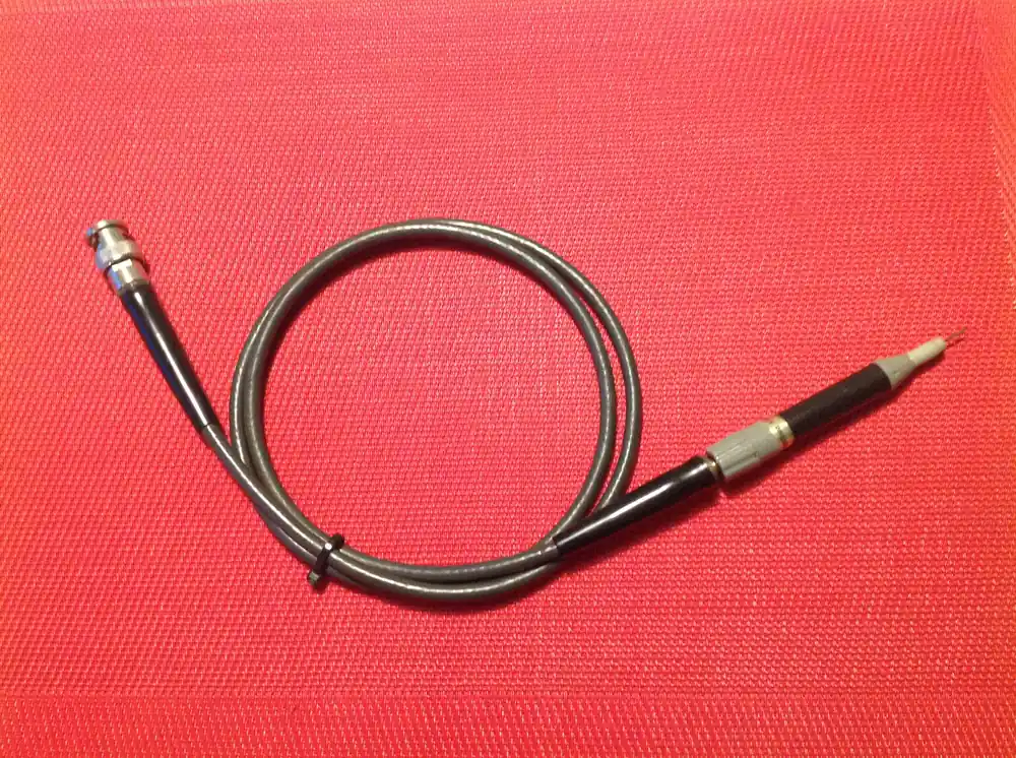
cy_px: 379
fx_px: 1025
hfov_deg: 52.7
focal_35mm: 35
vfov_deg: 40.6
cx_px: 508
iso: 320
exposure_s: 1/17
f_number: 2.4
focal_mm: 4.28
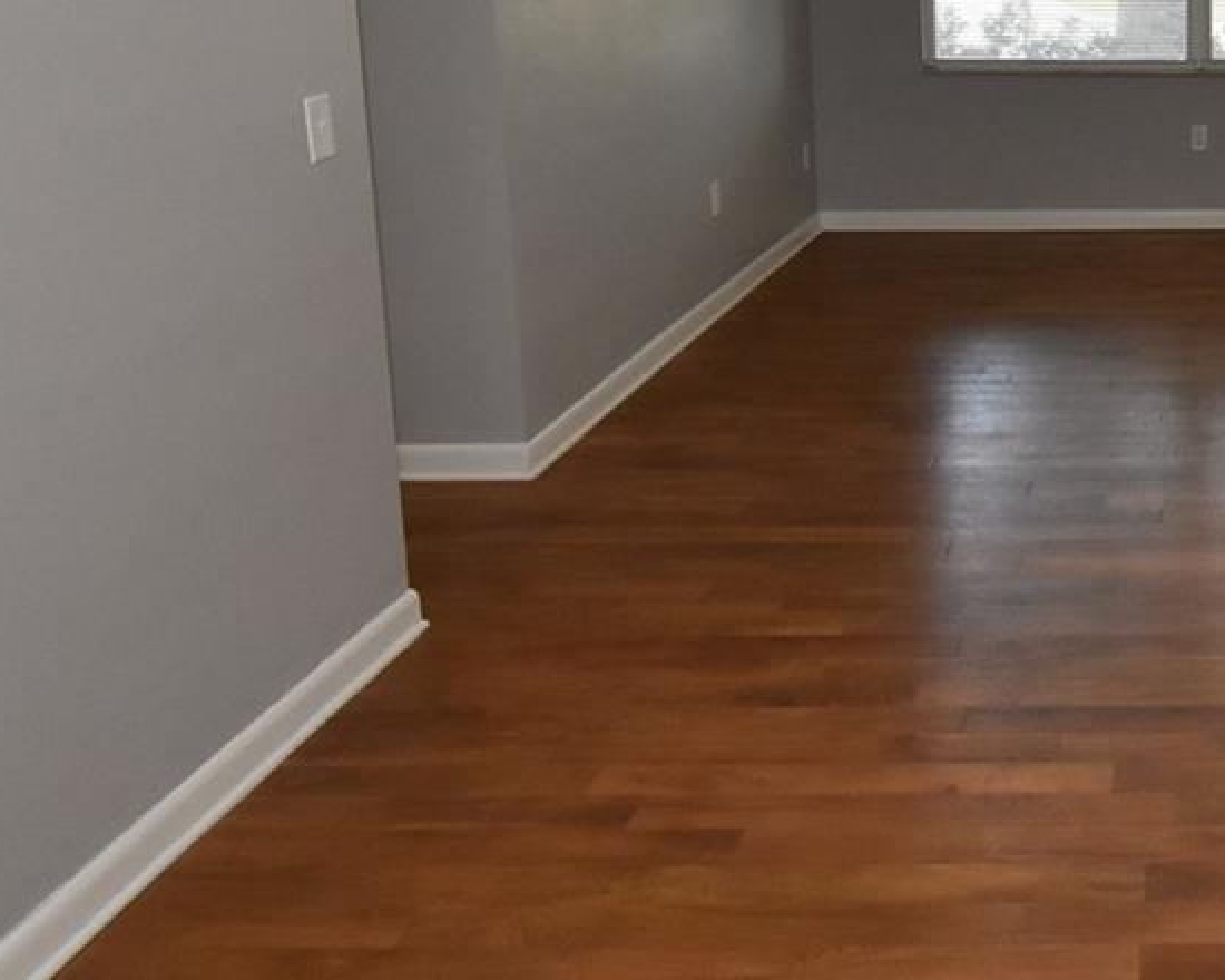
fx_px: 1486
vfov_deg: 35.2
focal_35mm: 41
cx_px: 1198
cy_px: 175
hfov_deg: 39.9
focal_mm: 10
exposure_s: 1/60
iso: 1600
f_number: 8
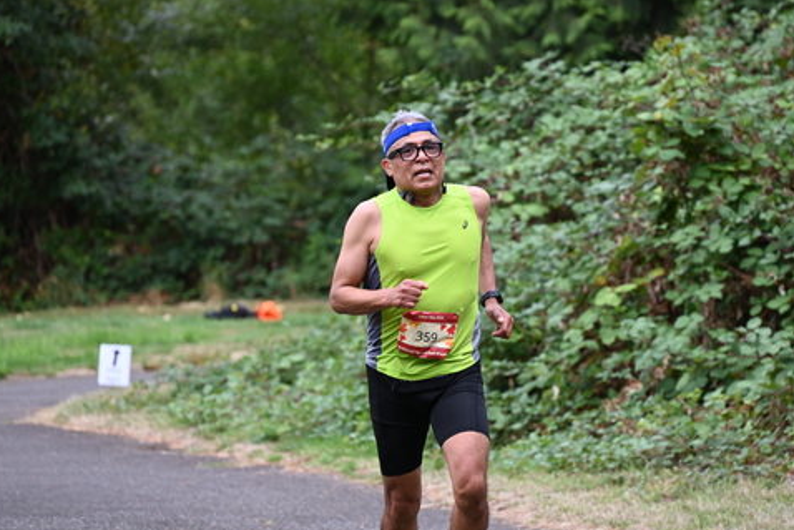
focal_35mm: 230
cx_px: 434
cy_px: 262
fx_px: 5074
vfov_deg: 6.0
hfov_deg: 8.9
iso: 640
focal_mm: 200
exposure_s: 1/250
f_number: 6.3
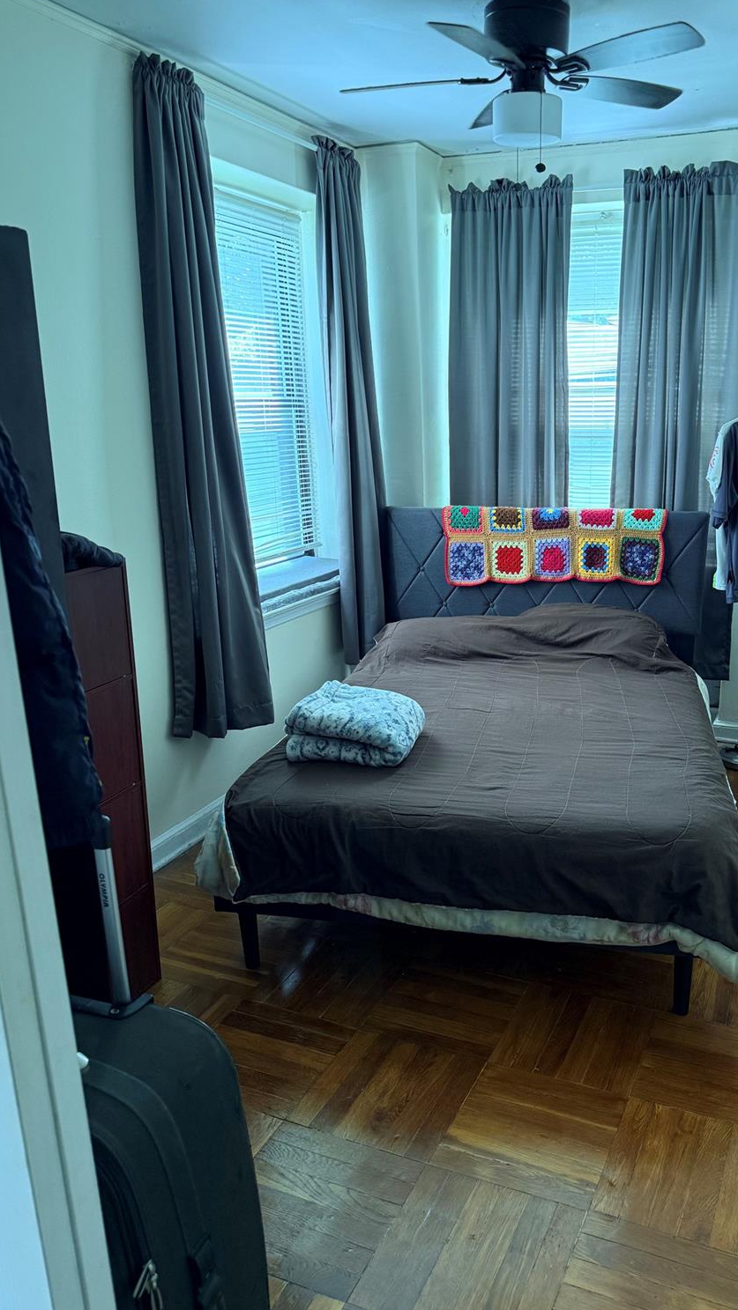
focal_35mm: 27
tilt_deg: -14.2
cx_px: 472
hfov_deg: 42.5
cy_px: 659
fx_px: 939
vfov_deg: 69.9
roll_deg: -0.4
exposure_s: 1/90
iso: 200
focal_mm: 6.76
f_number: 1.78
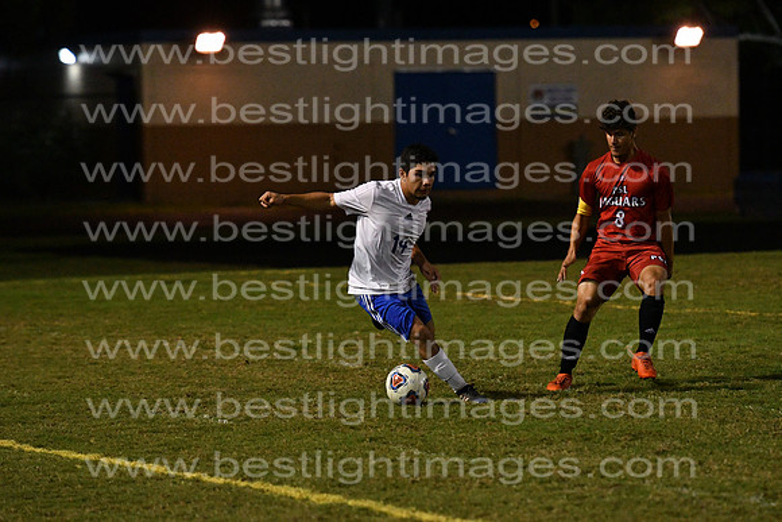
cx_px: 391
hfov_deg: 8.9
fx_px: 5051
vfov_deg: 5.9
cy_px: 261
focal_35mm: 232
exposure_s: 1/1000
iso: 6400
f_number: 4
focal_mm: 155
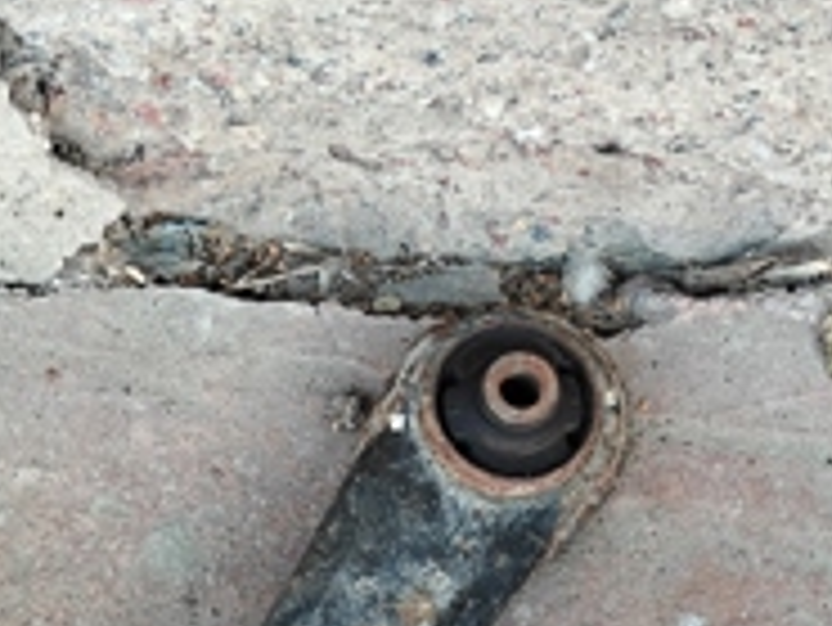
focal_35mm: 83
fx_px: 1996
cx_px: 225
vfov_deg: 16.4
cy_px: 905
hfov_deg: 23.3
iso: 320
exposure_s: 1/100
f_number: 1.8
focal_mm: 5.59
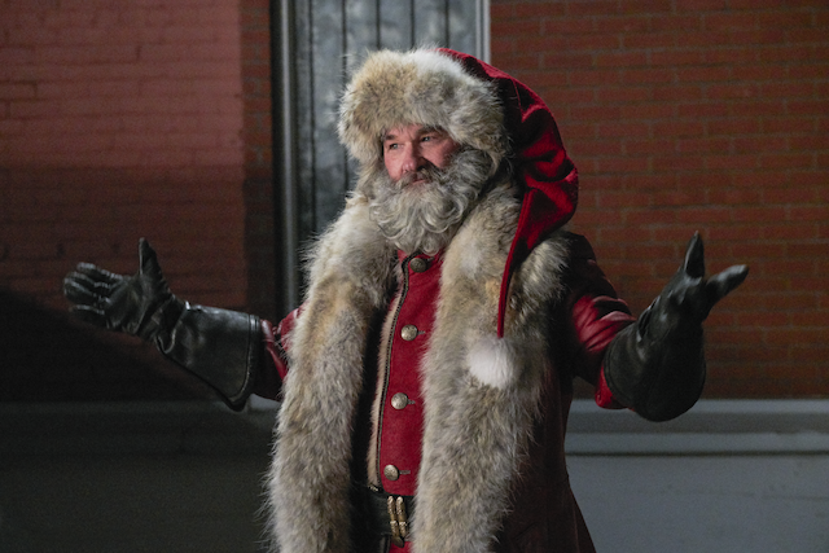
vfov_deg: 14.1
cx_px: 414
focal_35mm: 97
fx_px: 2234
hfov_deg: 21.0
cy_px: 276
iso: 12800
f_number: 5.6
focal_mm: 97
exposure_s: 1/100
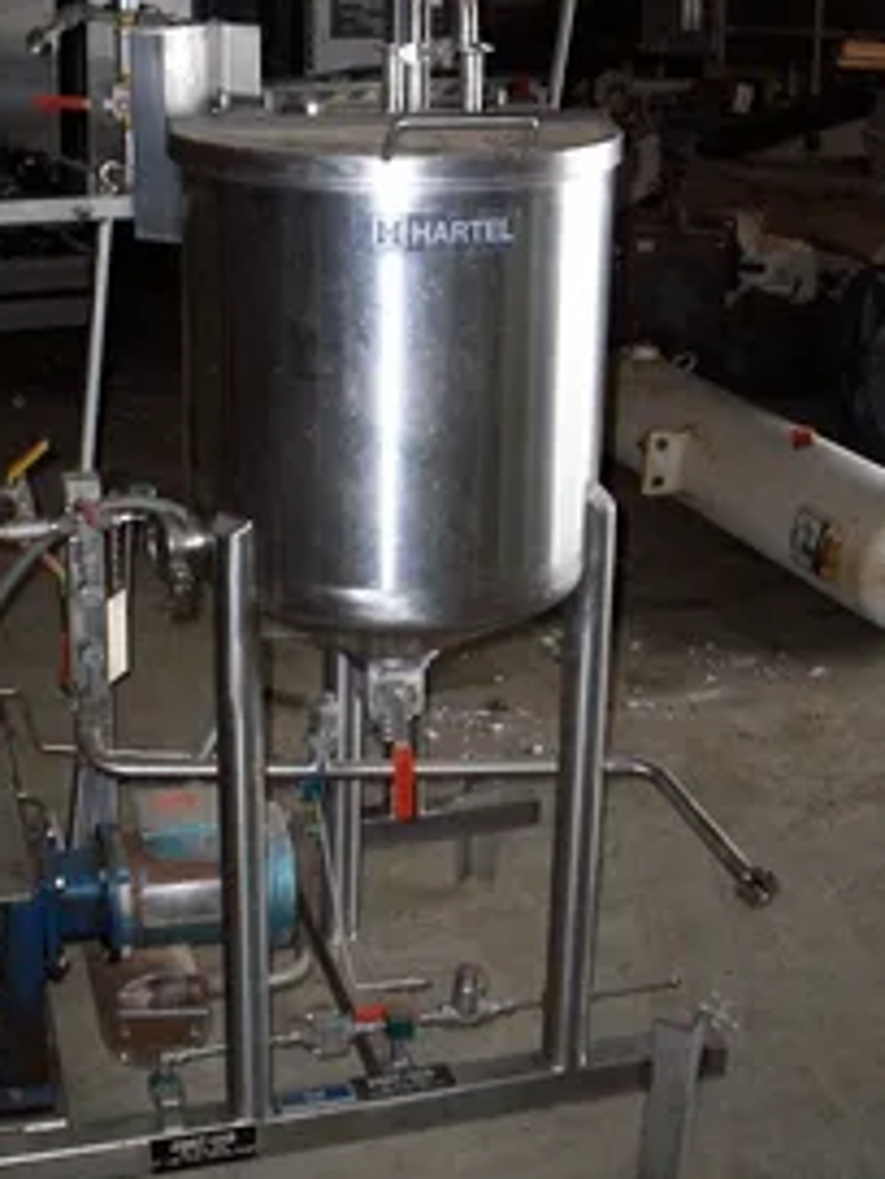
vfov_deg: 36.1
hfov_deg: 27.2
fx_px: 1807
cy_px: 477
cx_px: 243
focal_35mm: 53
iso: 140
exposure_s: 1/64
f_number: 4.5
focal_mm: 5.9
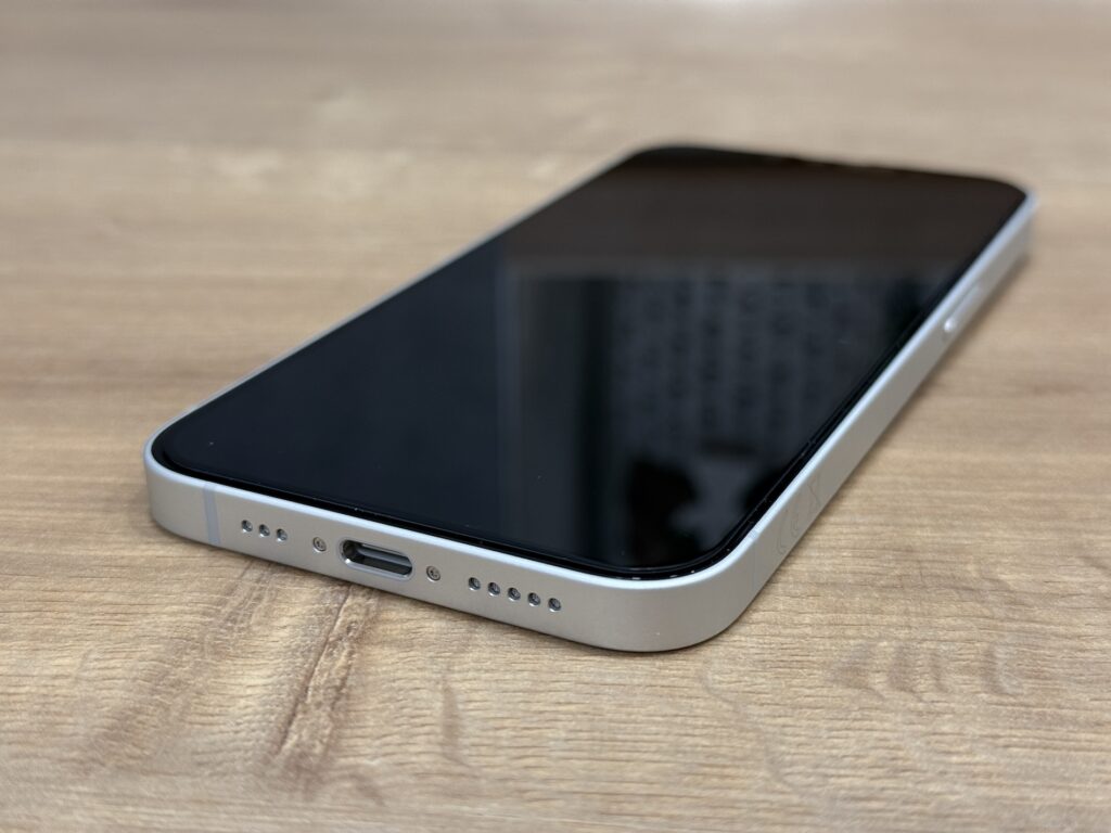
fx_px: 1541
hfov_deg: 39.7
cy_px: 416
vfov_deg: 30.3
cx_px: 556
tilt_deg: -24.4
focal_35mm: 48
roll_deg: +0.6
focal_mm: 6.76
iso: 160
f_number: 1.78
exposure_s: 1/60
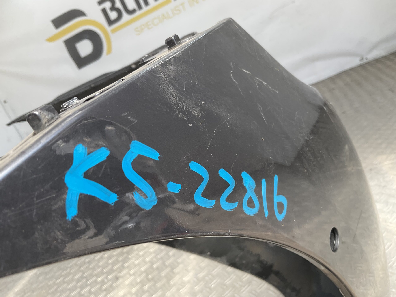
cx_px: 198
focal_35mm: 29
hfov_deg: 61.7
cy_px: 148
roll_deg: +24.6
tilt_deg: -18.3
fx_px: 332
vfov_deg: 48.2
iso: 16
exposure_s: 1/198
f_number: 1.8
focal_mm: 3
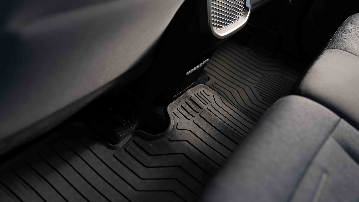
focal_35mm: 38
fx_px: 362
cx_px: 178
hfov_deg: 52.8
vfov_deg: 31.2
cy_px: 102
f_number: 2.8
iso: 200
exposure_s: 1/125
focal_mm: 36
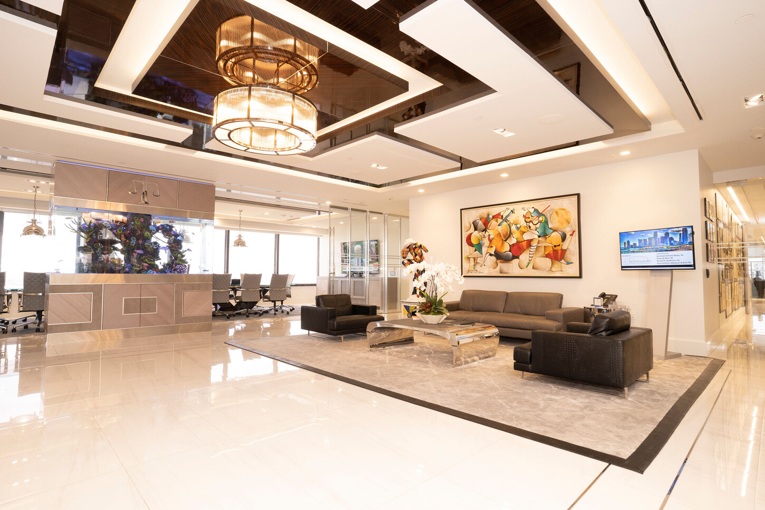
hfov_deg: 90.0
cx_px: 382
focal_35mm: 18
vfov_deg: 67.4
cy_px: 255
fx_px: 383
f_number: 9
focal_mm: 18
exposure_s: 1/60
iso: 2000
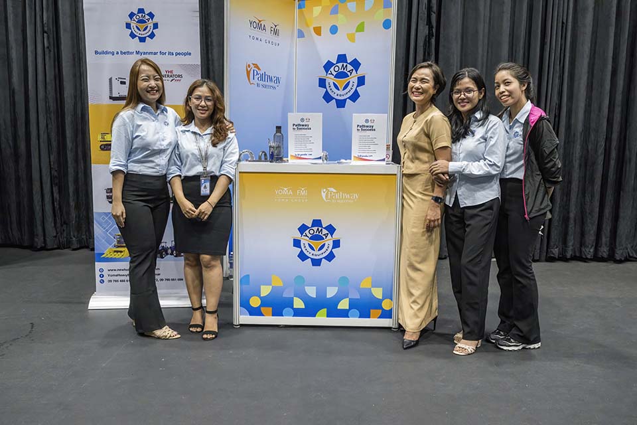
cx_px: 318
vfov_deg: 41.7
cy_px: 212
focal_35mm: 32
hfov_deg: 59.5
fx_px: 557
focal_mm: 31.5
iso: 8000
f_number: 5.6
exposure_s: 1/200
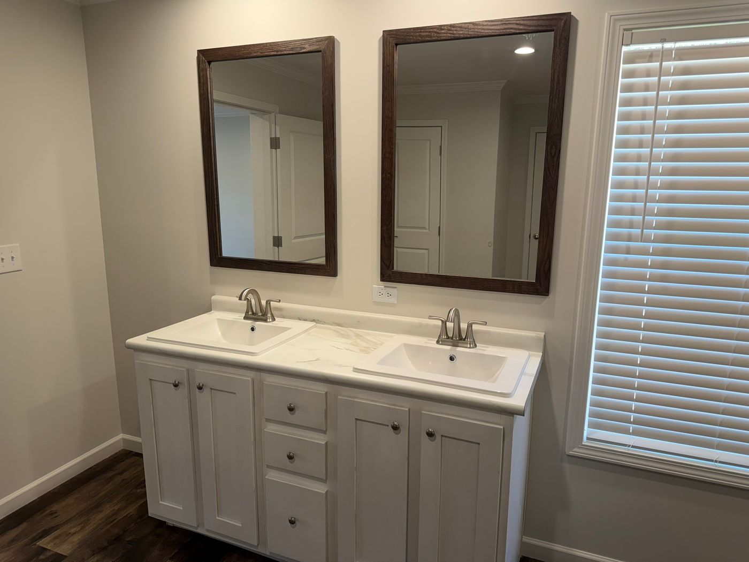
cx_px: 374
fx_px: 519
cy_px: 281
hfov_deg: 71.6
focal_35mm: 24
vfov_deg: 56.8
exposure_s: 1/120
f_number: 1.78
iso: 100
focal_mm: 6.76
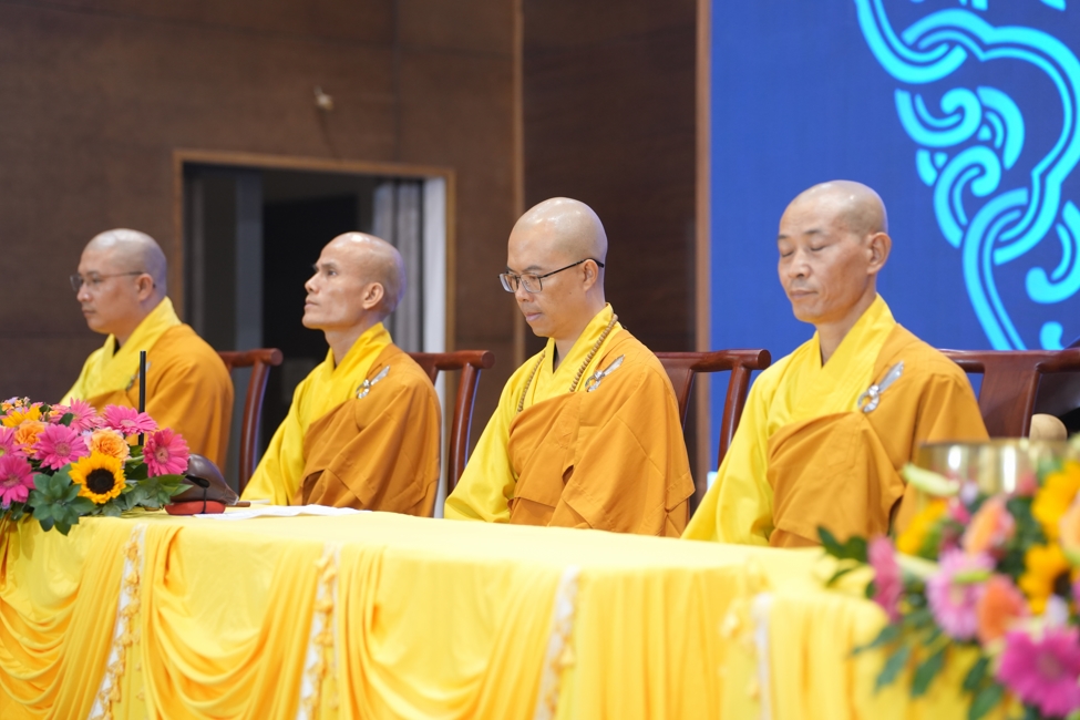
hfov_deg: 24.5
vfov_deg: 16.5
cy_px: 360
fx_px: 2490
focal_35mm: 83
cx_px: 540
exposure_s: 1/100
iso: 1250
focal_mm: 83
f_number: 2.8
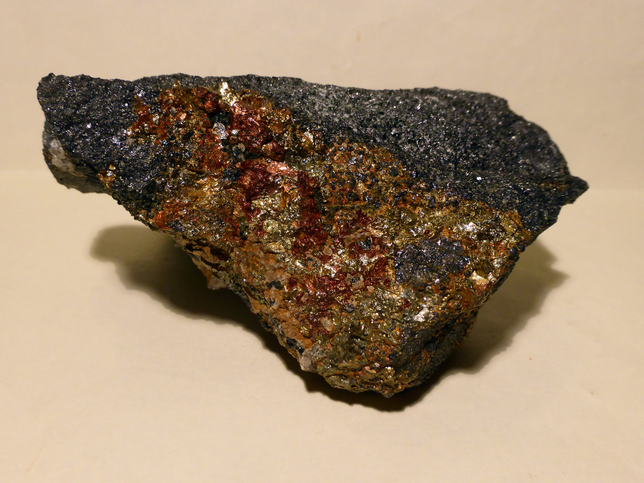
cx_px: 322
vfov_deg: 40.7
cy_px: 242
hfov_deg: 52.6
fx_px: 651
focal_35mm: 35
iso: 250
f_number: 3.7
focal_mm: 6.1
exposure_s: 1/60
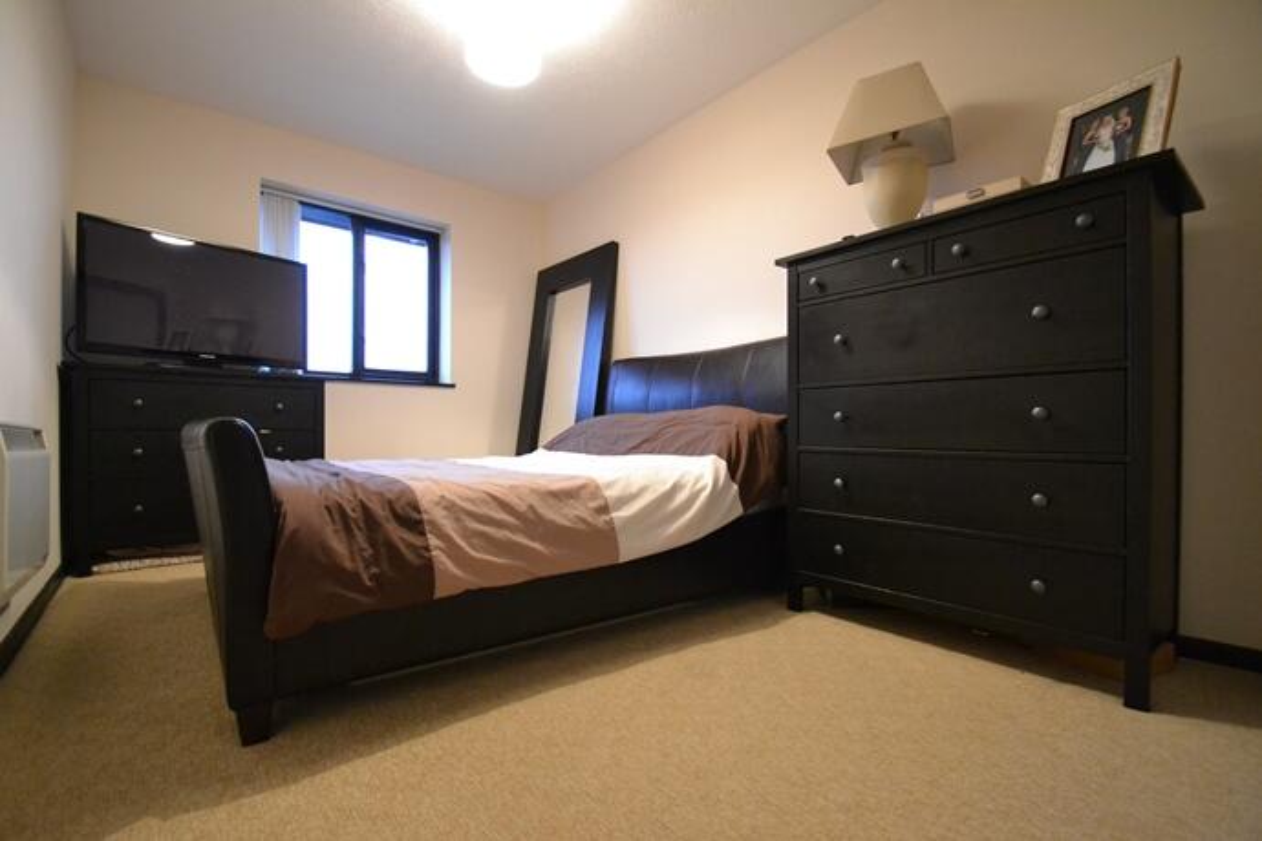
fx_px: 526
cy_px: 420
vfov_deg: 77.3
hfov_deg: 100.4
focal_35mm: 15
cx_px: 631
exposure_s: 1/50
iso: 3200
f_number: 3.5
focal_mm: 10
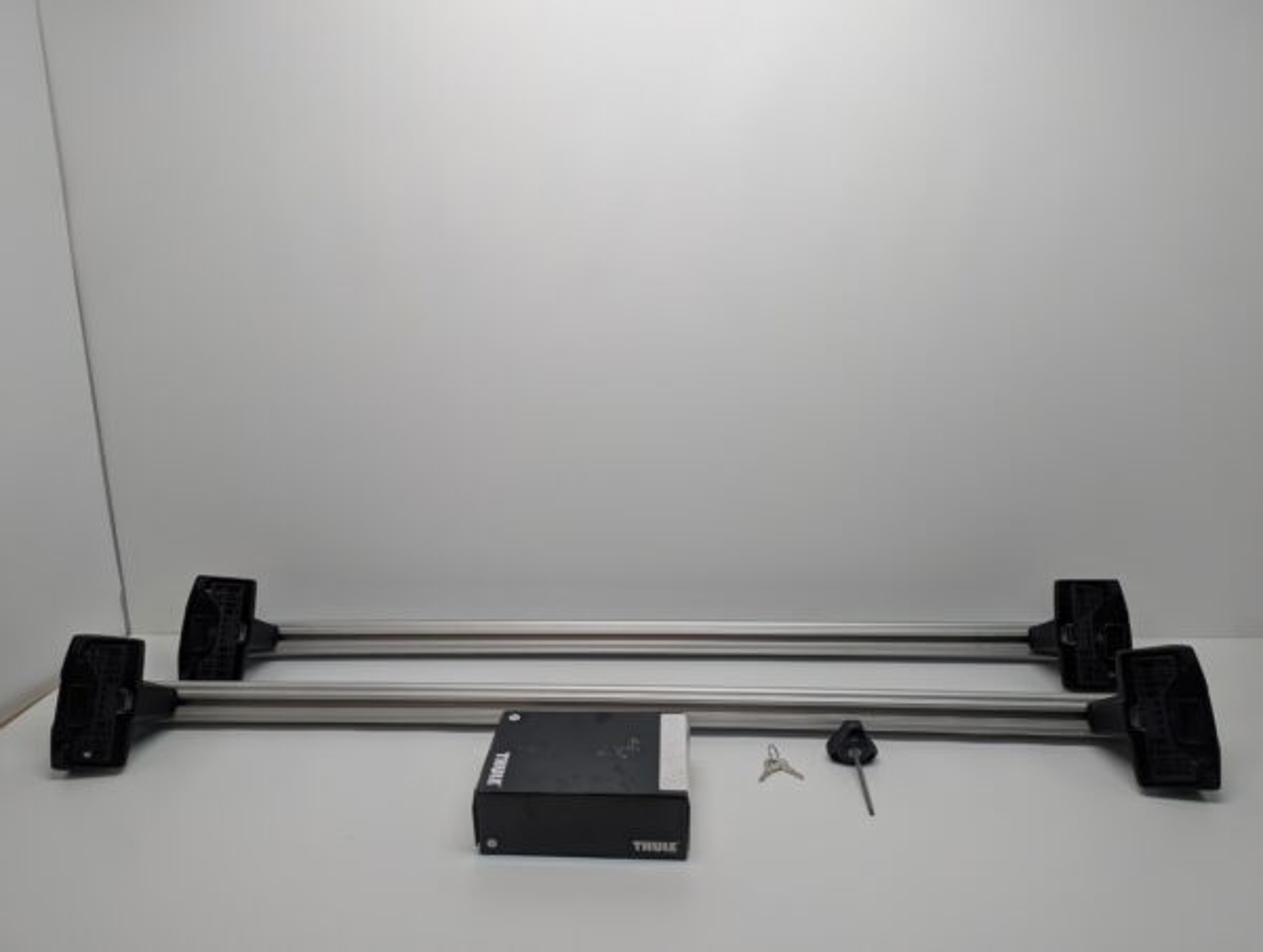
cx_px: 632
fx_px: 877
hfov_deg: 71.5
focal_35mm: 24
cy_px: 476
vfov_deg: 57.0
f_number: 1.85
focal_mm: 6.81
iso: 42
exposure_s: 1/107
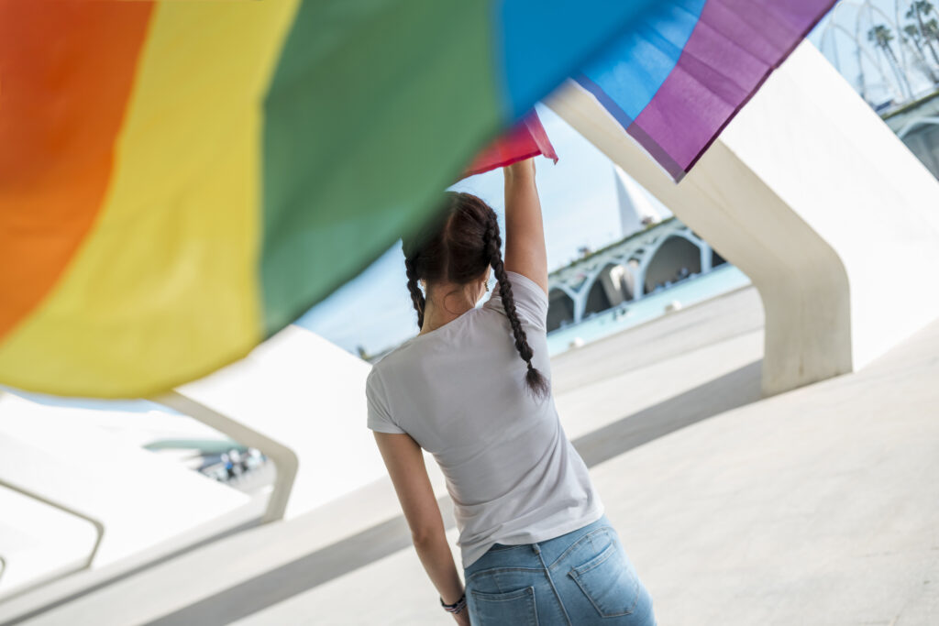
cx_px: 470
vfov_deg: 37.9
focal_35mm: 35
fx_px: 913
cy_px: 313
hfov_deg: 54.4
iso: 400
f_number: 2.8
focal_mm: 35
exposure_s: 1/1600
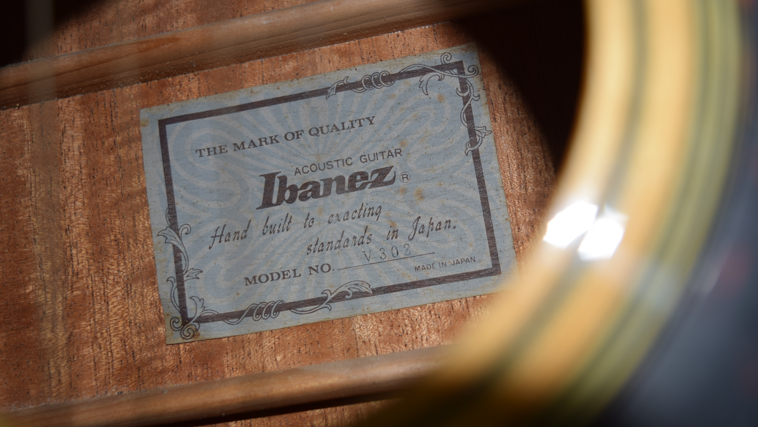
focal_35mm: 47
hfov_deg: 44.1
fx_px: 935
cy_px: 187
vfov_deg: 25.7
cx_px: 383
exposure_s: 1/60
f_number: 4.2
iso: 110
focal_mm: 29
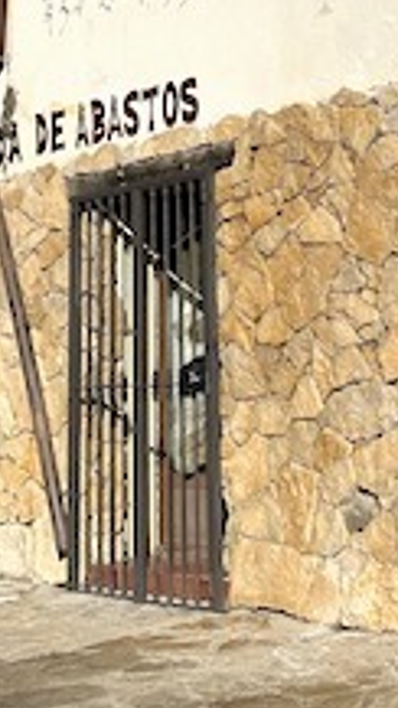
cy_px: -33
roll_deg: +2.0
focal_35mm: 77
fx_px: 1445
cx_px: 258
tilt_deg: +15.2
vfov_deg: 25.8
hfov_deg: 15.7
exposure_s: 1/15625
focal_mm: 6.86
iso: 80
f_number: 1.78
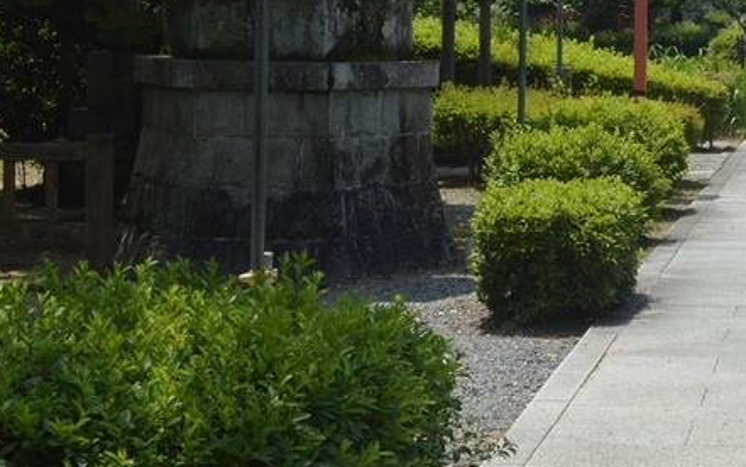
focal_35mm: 108
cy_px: -39
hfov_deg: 18.5
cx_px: 832
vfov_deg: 12.0
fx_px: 2197
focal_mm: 26
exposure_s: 1/400
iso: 400
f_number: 10
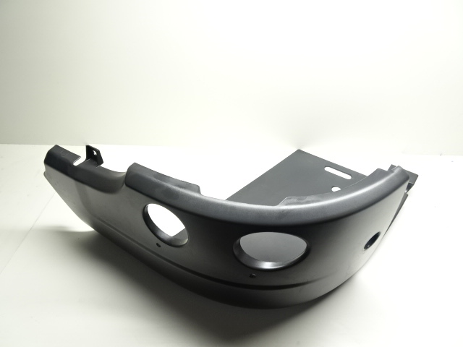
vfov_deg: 56.8
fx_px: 321
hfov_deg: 71.6
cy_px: 174
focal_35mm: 24
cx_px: 232
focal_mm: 4.1
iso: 160
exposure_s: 1/30
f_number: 3.5
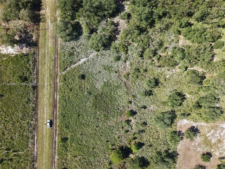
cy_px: 84
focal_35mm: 24
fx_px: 156
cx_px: 112
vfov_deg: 56.8
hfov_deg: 71.6
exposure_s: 1/50
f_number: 1.8
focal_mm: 8.67
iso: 100
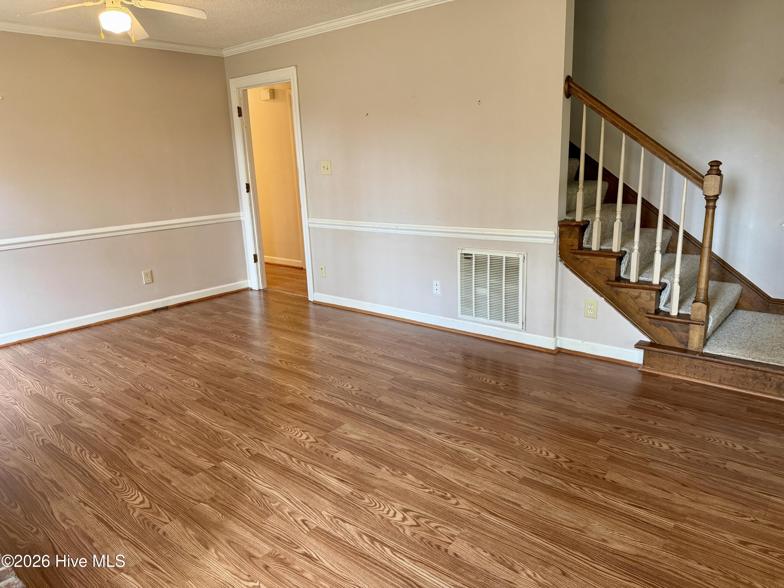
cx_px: 392
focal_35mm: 24
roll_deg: +2.1
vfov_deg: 56.8
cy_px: 294
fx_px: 544
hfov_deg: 71.6
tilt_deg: -13.3
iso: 200
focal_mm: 6.76
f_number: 1.78
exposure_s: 1/75
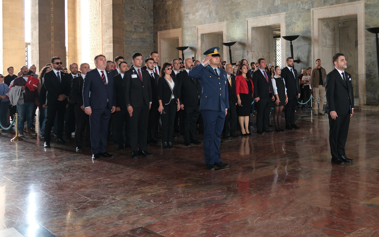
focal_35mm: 40
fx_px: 413
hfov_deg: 47.9
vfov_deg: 31.7
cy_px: 76
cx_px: 270
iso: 500
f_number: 2.8
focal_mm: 16
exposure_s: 1/128
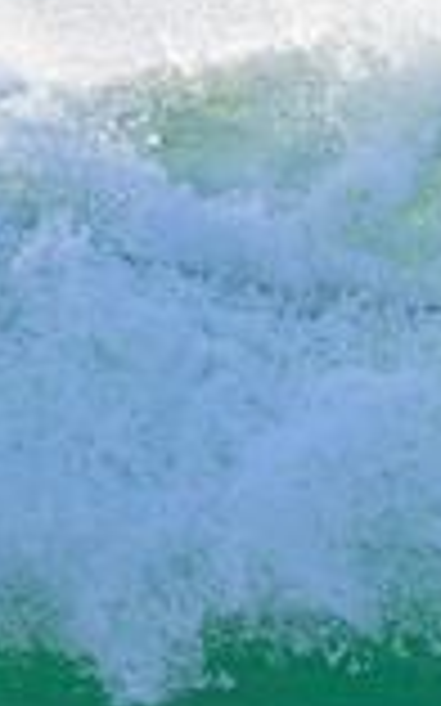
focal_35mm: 3017
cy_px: 340
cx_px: 1004
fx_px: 58070
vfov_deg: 0.7
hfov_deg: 0.4
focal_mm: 800
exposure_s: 1/2000
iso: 2200
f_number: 11
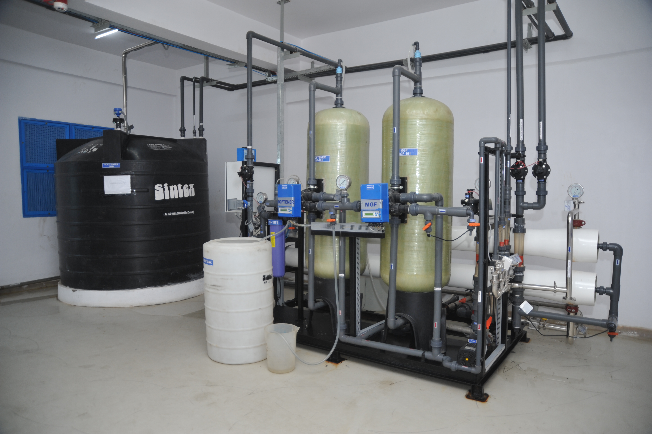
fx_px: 434
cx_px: 326
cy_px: 217
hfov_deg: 73.8
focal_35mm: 24
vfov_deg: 53.1
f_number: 3.5
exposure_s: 1/125
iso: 500
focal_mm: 24
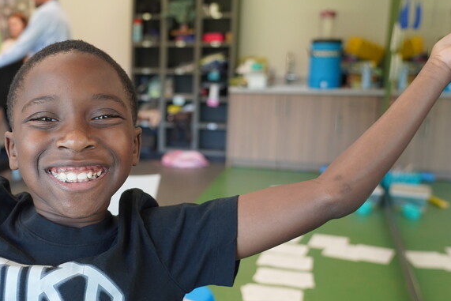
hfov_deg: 36.5
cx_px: 73
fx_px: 652
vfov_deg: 25.9
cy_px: 185
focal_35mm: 52
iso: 1000
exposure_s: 1/160
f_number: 4
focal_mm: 29
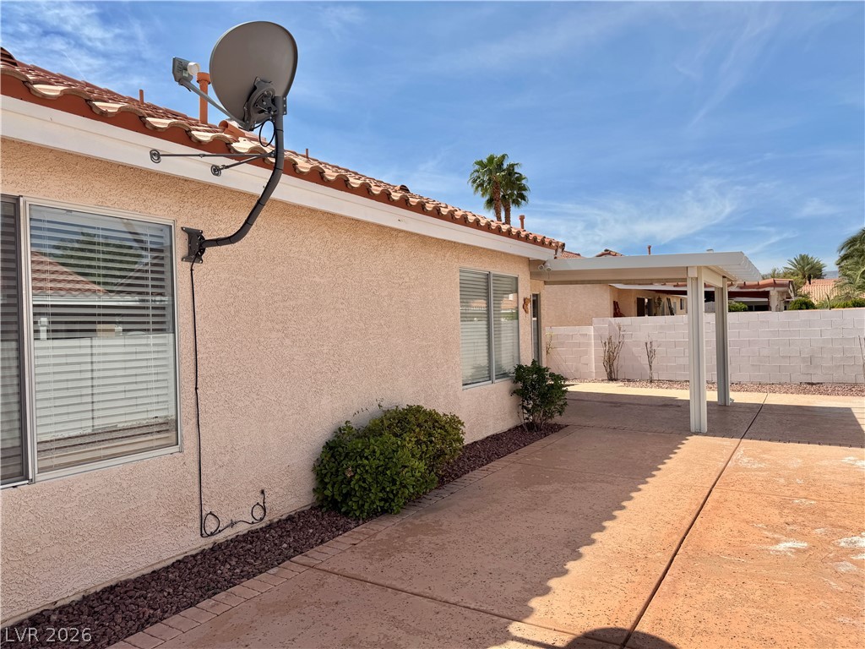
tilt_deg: -0.4
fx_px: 600
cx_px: 432
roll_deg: +1.5
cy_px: 324
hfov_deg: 71.6
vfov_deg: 56.8
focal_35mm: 24
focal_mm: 6.76
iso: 80
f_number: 1.78
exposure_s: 1/6711
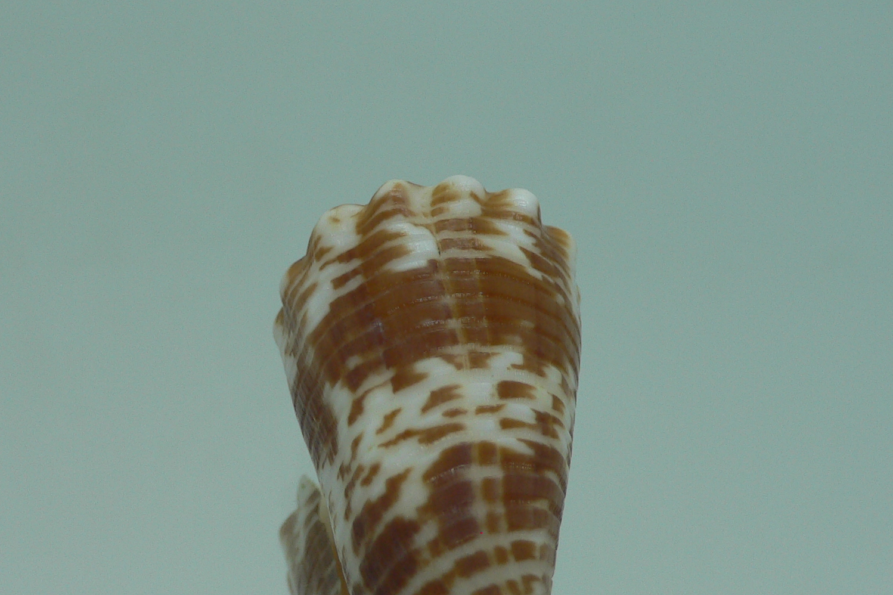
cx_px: 414
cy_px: 444
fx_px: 1215
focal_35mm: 49
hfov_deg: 40.3
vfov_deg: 27.2
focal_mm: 4.6
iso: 80
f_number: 2.8
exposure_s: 1/60
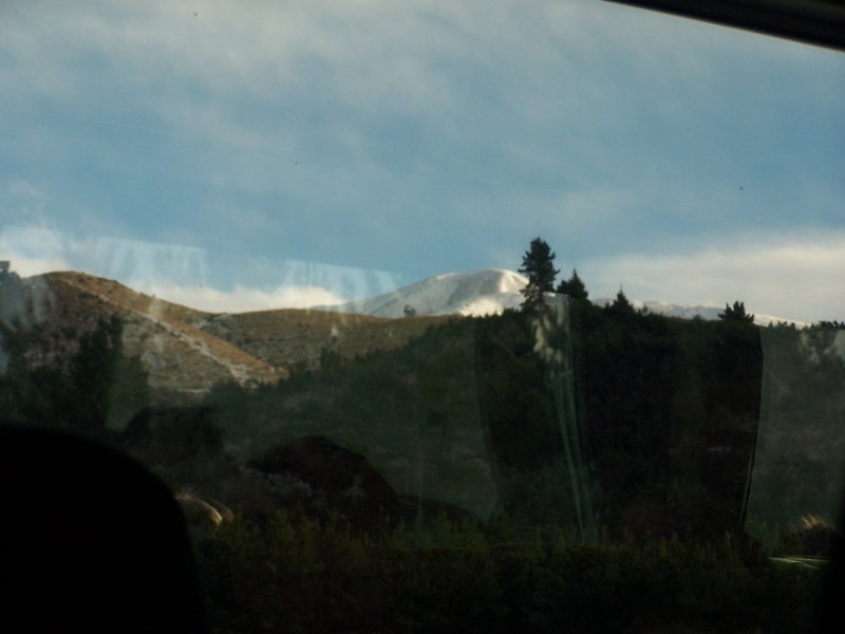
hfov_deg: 15.4
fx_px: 3125
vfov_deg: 11.6
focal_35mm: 128
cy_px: 317
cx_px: 422
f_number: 3.2
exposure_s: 1/250
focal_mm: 21.2
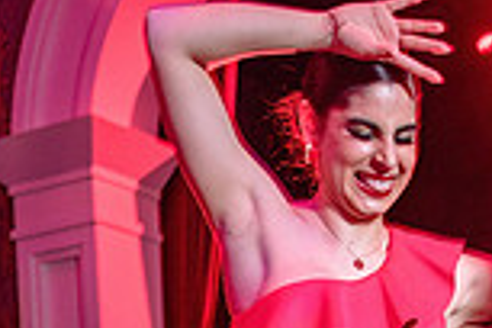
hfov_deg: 20.6
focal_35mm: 95
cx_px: 519
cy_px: 606
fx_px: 1298
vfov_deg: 12.9
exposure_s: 1/80
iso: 1000
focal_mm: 24
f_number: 3.2
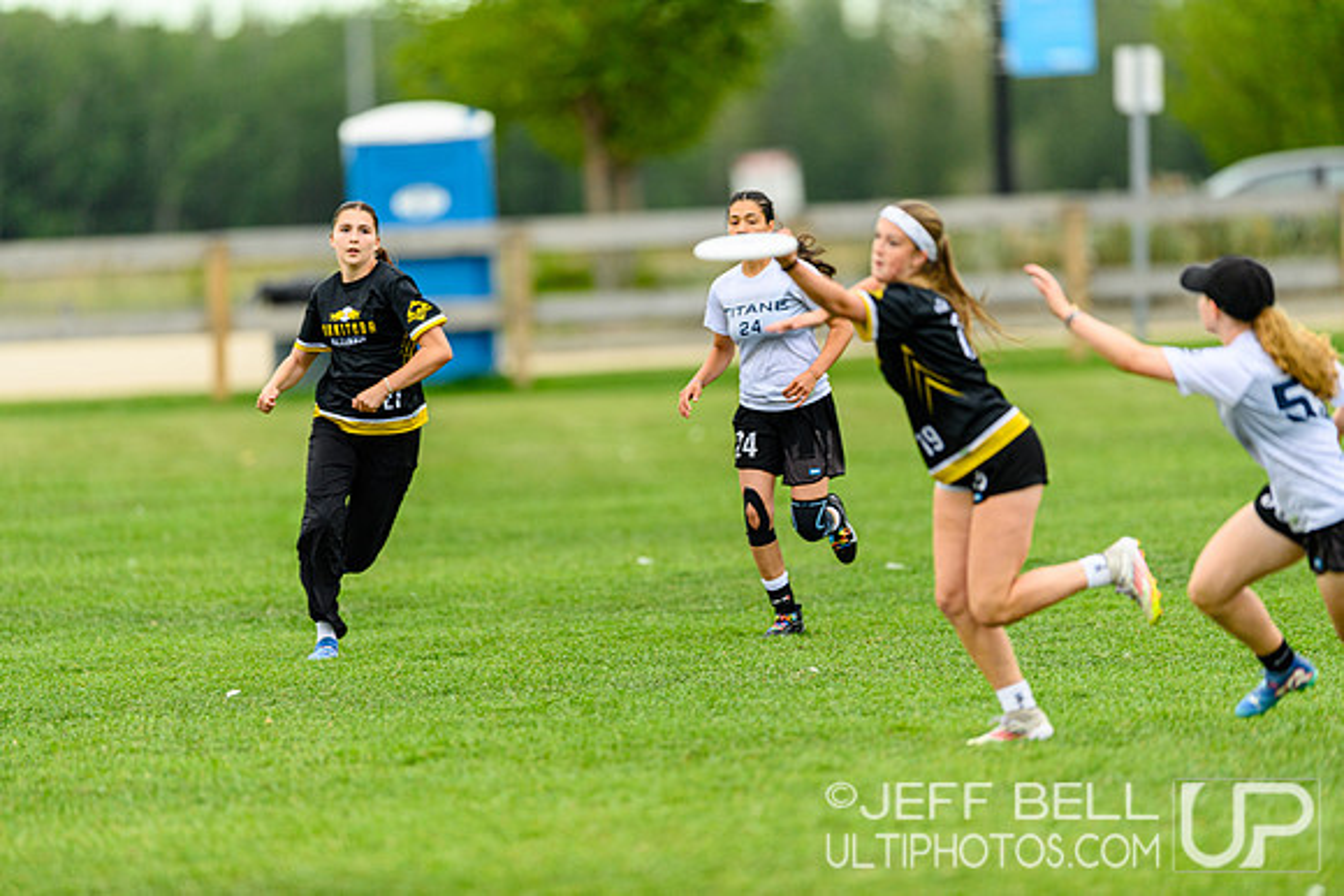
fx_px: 14936
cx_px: 672
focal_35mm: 400
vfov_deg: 3.4
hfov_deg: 5.2
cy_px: 448
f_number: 3.2
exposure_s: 1/1250
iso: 400
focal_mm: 400
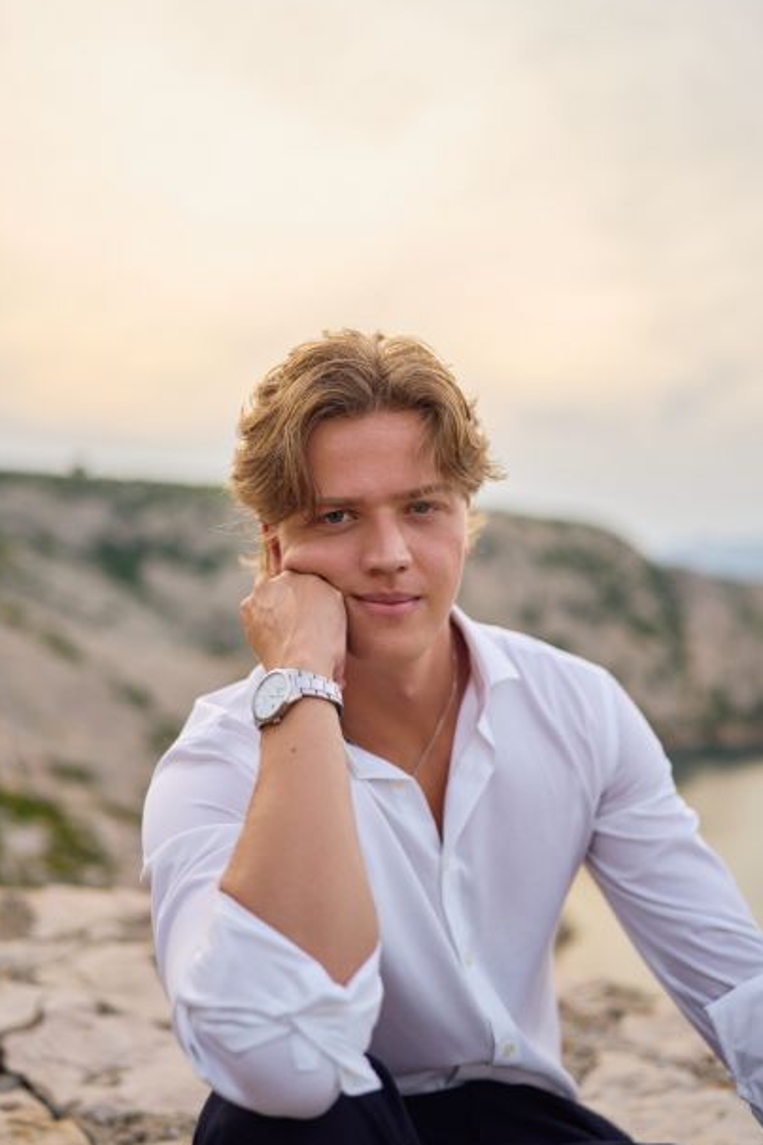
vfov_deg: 49.5
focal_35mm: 39
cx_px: 376
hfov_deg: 34.2
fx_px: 1240
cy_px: 526
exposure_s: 1/640
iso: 100
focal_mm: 35
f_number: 1.4
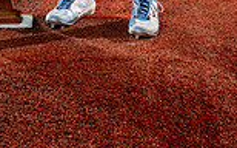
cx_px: 62
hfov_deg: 13.0
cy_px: -190
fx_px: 1039
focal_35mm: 161
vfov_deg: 7.6
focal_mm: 54
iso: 800
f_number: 5.6
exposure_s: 1/250
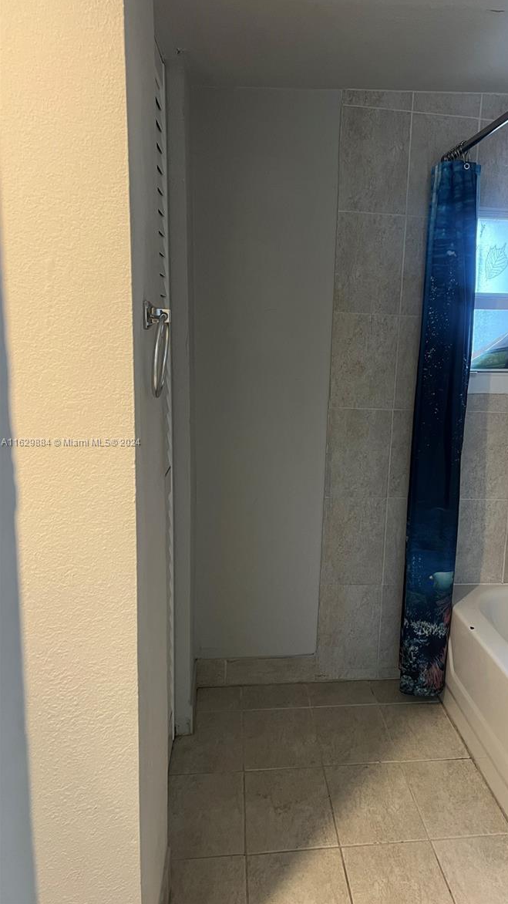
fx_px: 695
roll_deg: -1.4
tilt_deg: -9.8
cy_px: 443
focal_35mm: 29
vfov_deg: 66.1
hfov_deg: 39.6
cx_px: 346
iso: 200
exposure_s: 1/60
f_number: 1.5
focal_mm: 5.7
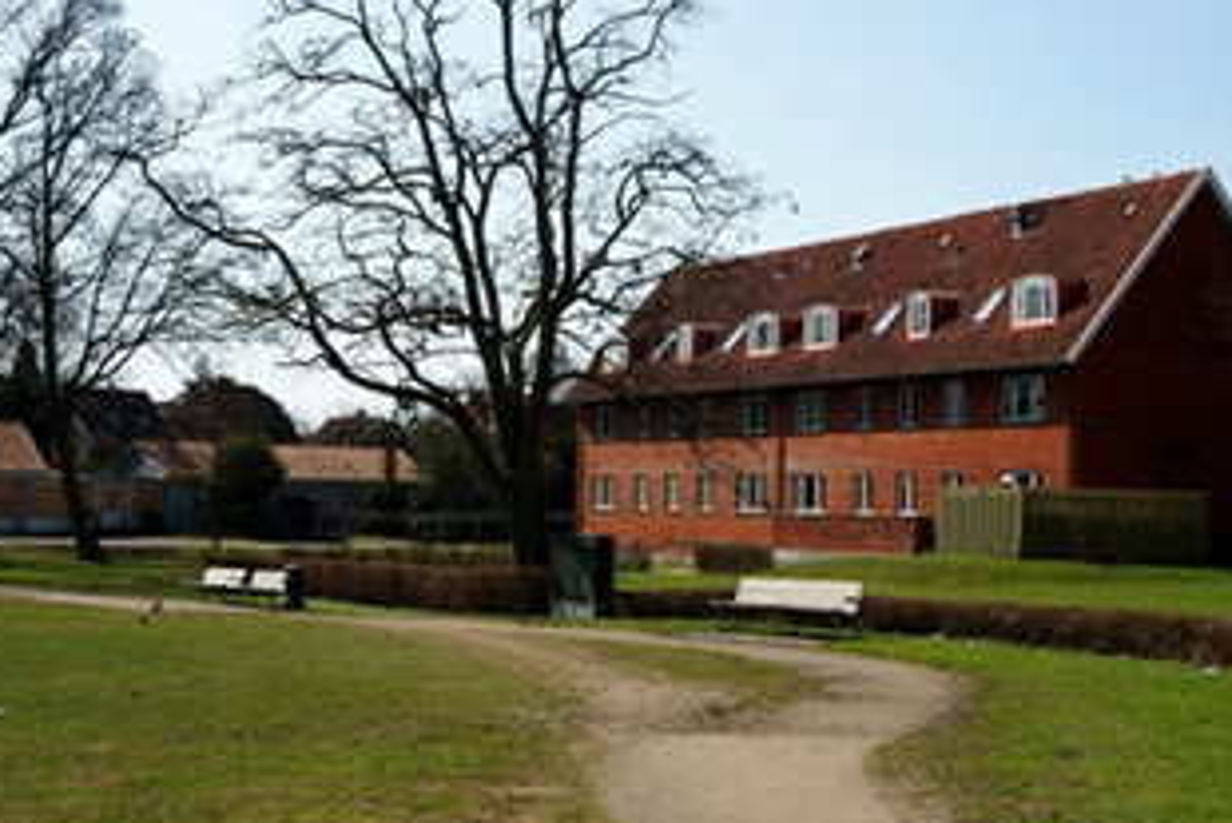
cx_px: 767
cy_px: 332
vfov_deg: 23.4
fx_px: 1986
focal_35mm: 58
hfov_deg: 34.3
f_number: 14
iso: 100
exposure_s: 1/80
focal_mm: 45
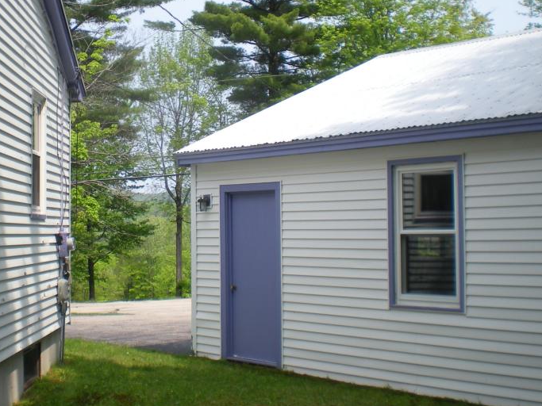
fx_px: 892
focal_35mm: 57
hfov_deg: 33.6
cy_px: 174
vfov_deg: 25.6
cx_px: 192
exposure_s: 1/298
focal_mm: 6.3
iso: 64
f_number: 4.6
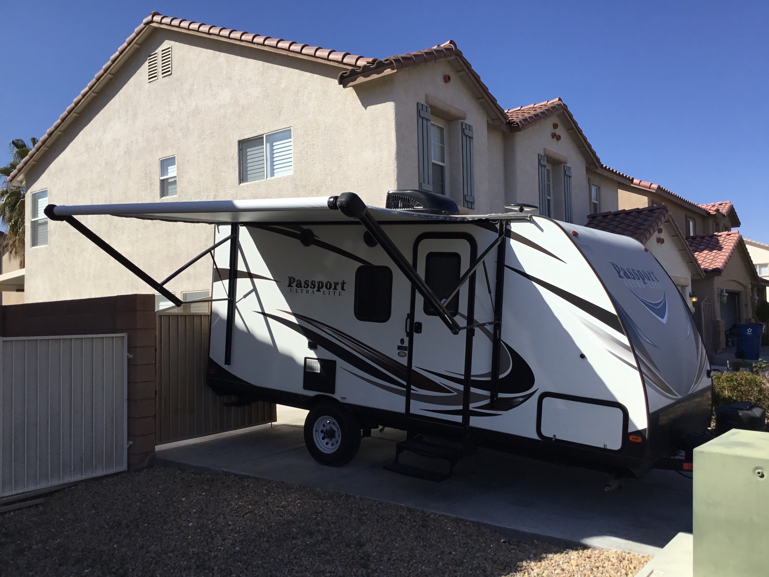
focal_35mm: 31
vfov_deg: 45.4
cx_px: 384
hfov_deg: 58.4
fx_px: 689
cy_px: 288
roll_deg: +1.8
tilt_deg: +2.6
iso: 25
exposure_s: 1/1773
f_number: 2.4
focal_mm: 3.3
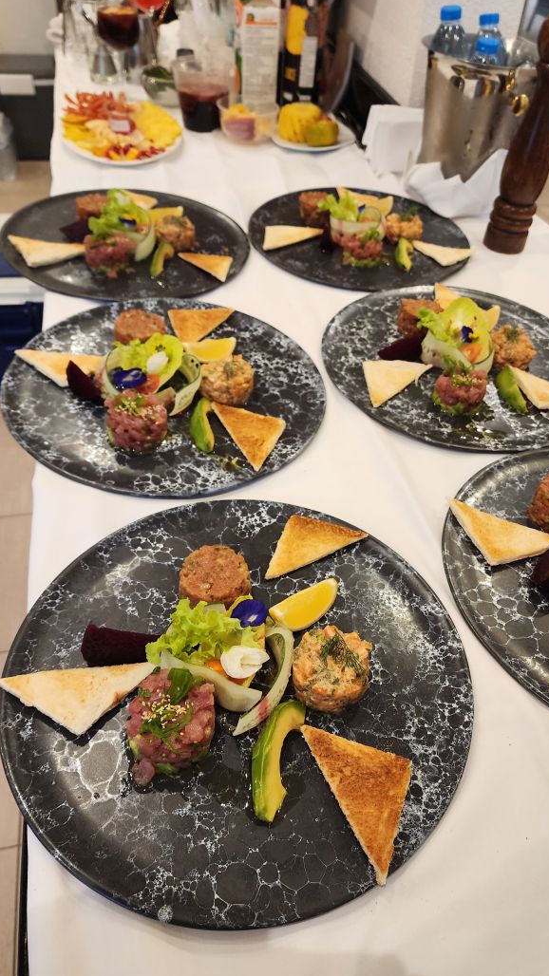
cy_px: 501
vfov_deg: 71.9
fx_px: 673
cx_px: 319
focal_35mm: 26
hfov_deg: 44.2
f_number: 1.8
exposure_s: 1/100
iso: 320
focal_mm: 6.4
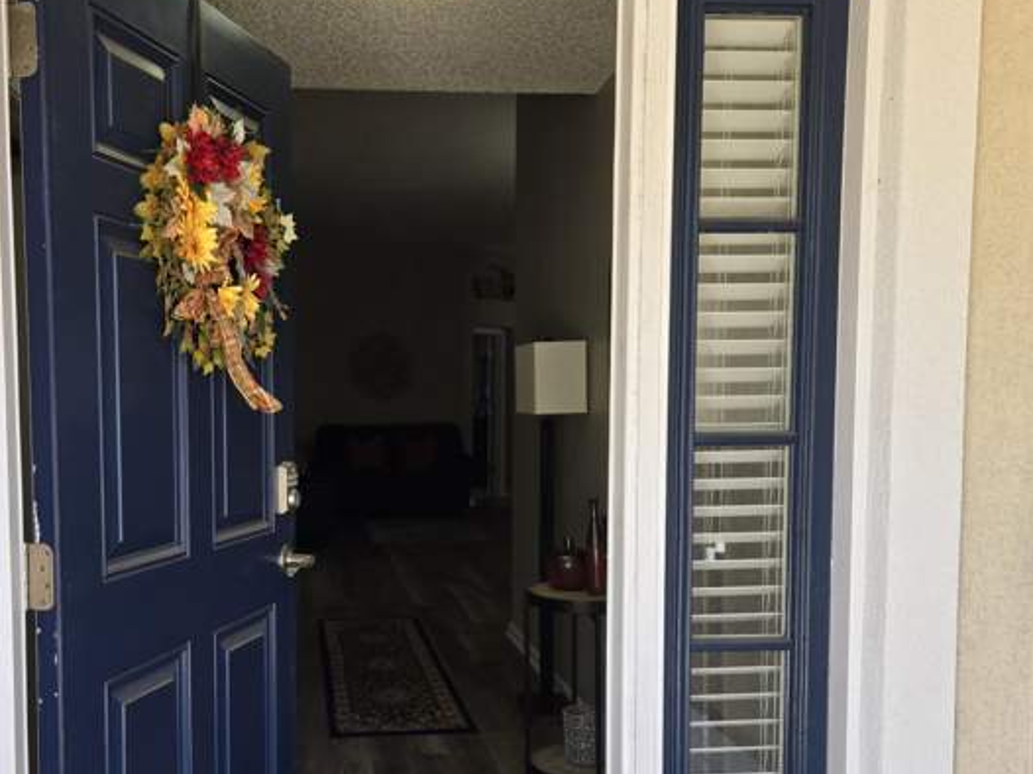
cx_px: 407
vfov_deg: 40.5
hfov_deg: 52.2
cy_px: 470
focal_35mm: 35
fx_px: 1044
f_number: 1.8
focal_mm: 5.4
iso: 64
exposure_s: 1/180
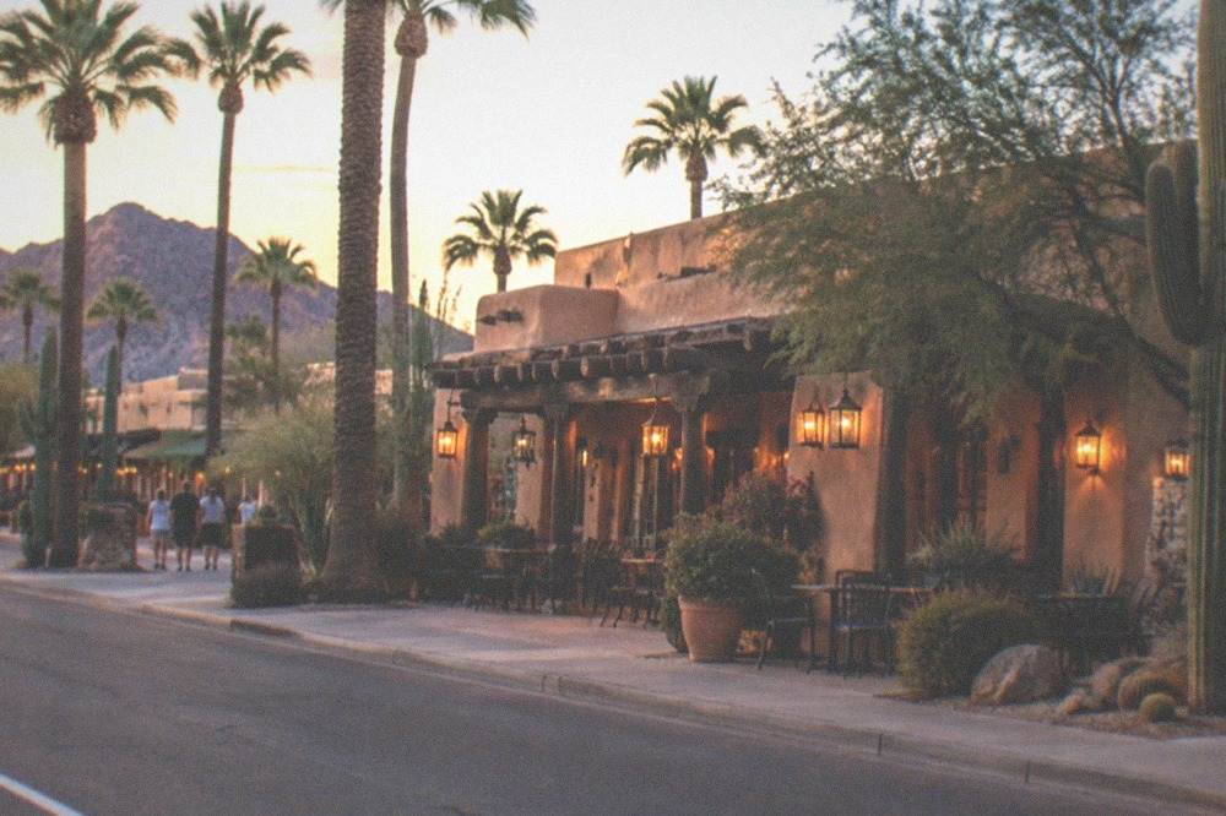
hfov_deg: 51.9
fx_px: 1260
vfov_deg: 35.9
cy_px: 408
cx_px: 613
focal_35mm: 37
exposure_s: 1/250
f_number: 11
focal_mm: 37
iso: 500
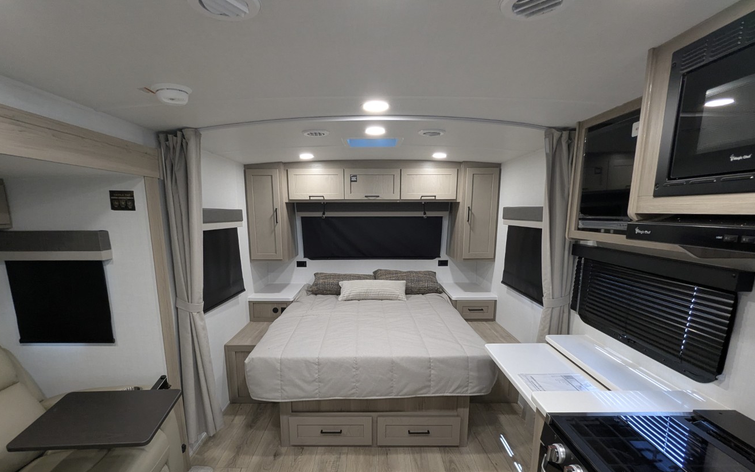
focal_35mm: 18
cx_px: 369
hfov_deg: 91.1
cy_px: 292
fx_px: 370
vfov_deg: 64.2
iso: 150
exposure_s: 1/44.6
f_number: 2.2
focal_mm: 2.35
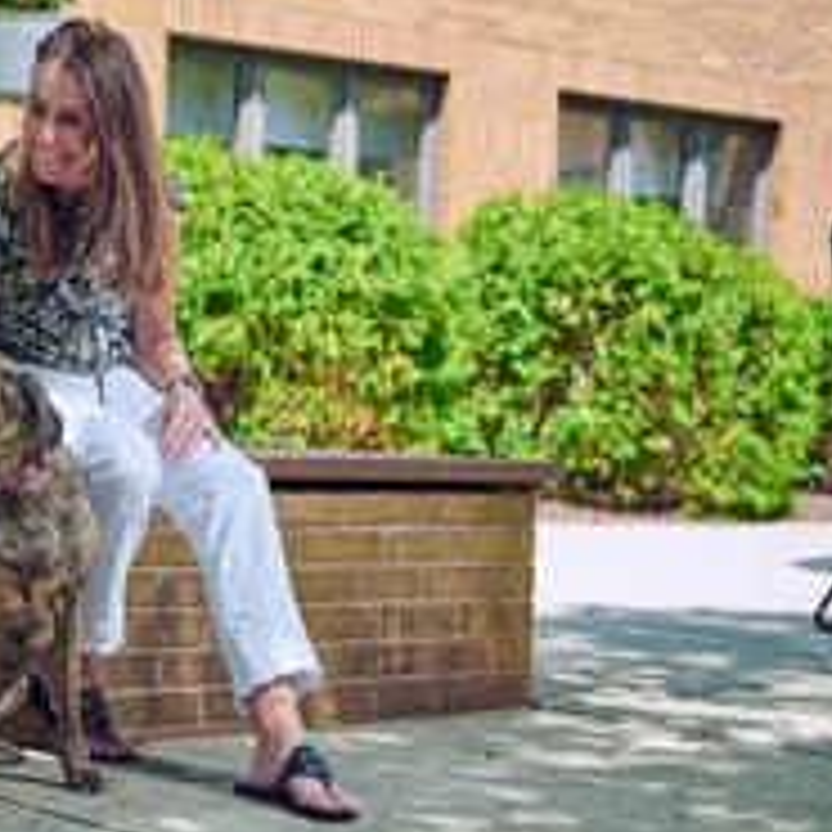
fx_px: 2502
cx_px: 54
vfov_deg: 18.8
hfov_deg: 18.5
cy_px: 301
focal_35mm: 92
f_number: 4
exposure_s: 1/200
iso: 64
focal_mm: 50
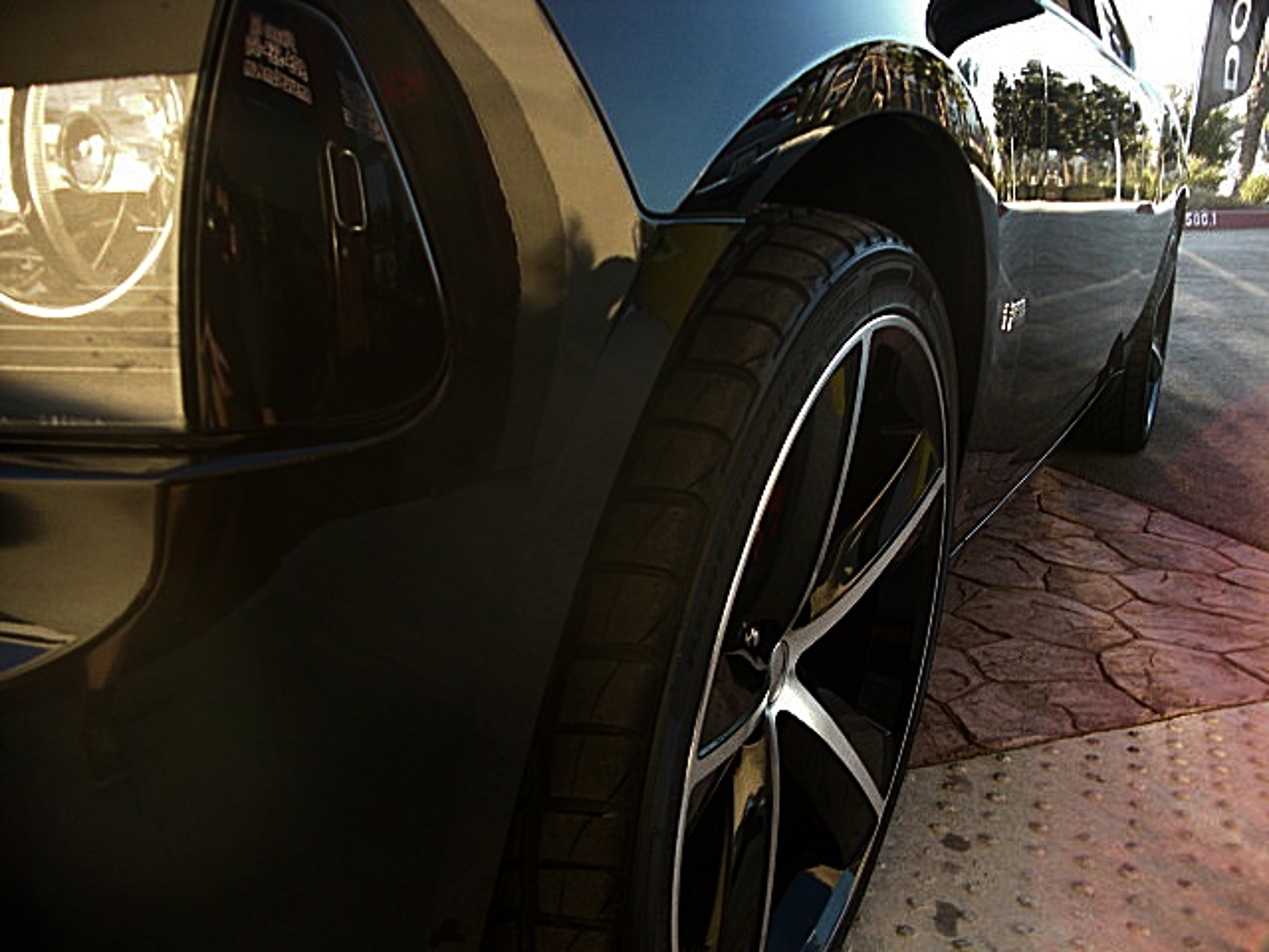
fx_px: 1320
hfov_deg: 51.4
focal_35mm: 36
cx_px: 634
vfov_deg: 39.7
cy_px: 476
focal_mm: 6.3
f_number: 2.8
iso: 100
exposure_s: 1/80
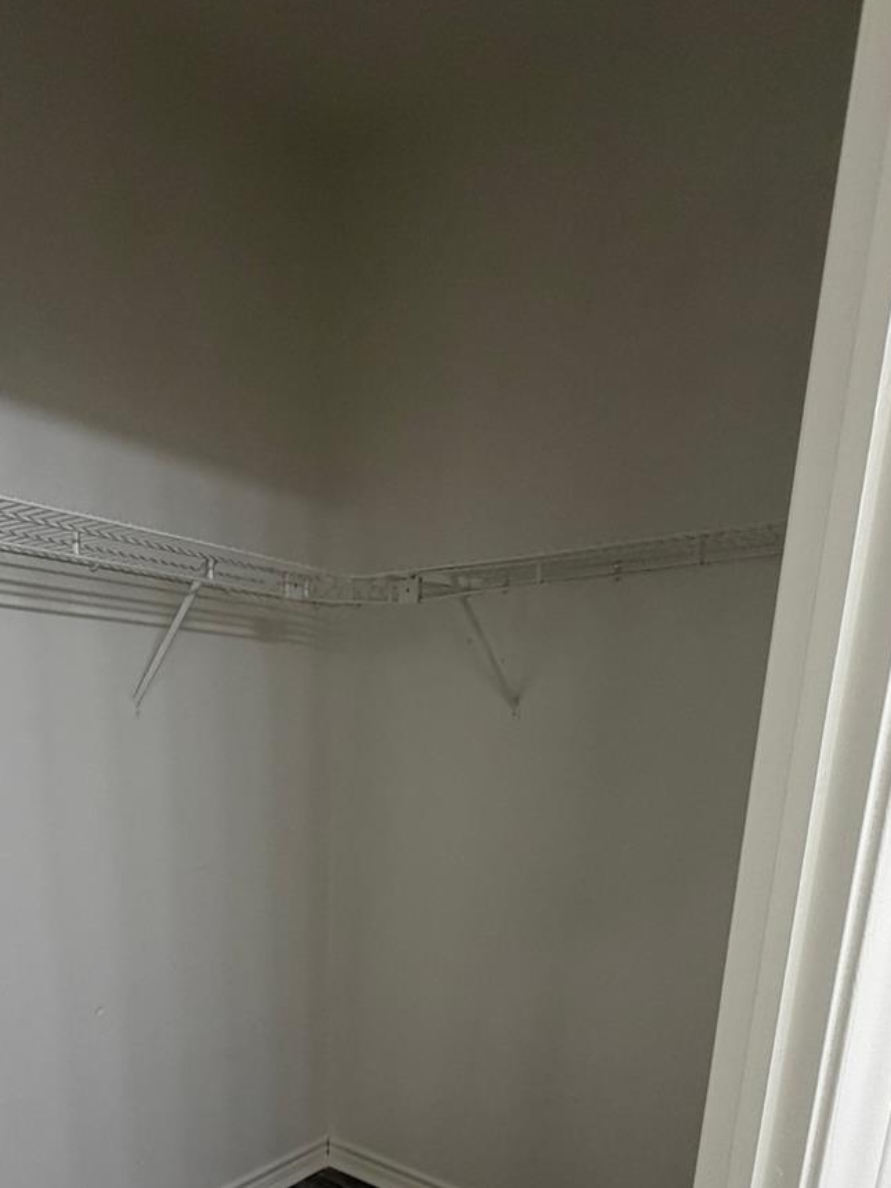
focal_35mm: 25
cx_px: 332
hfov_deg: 54.2
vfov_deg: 63.0
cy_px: 963
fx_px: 858
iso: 250
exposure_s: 1/120
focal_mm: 2.22
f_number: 2.2
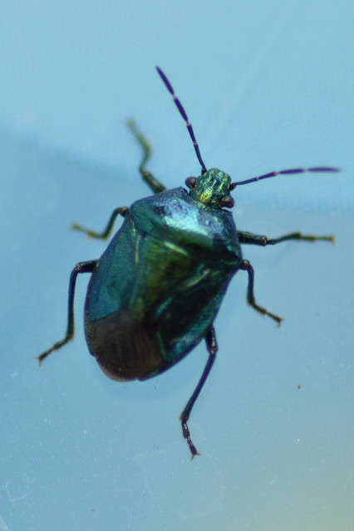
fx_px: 2215
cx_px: 177
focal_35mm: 150
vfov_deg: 13.7
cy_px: 266
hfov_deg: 9.1
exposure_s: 1/400
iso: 800
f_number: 4.8
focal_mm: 100
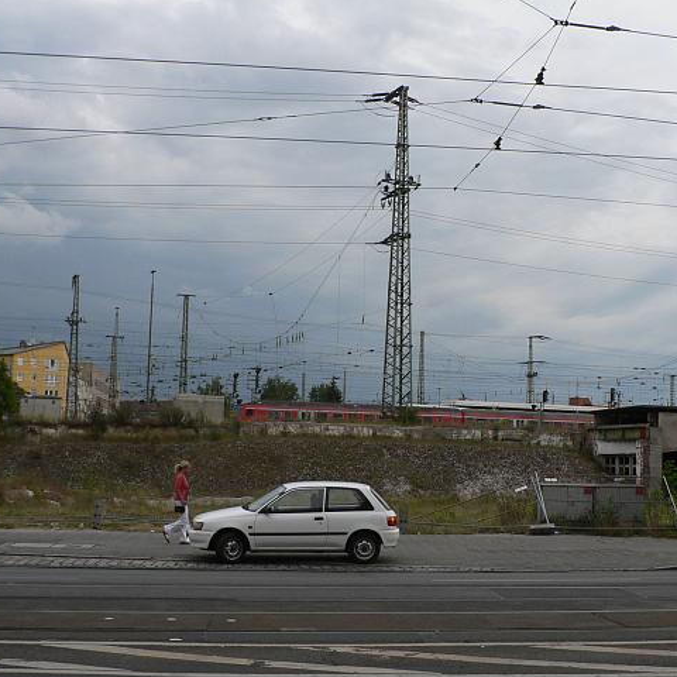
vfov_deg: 32.2
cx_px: 433
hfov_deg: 32.0
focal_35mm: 53
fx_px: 1173
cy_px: 371
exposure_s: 1/200
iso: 80
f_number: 4
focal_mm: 6
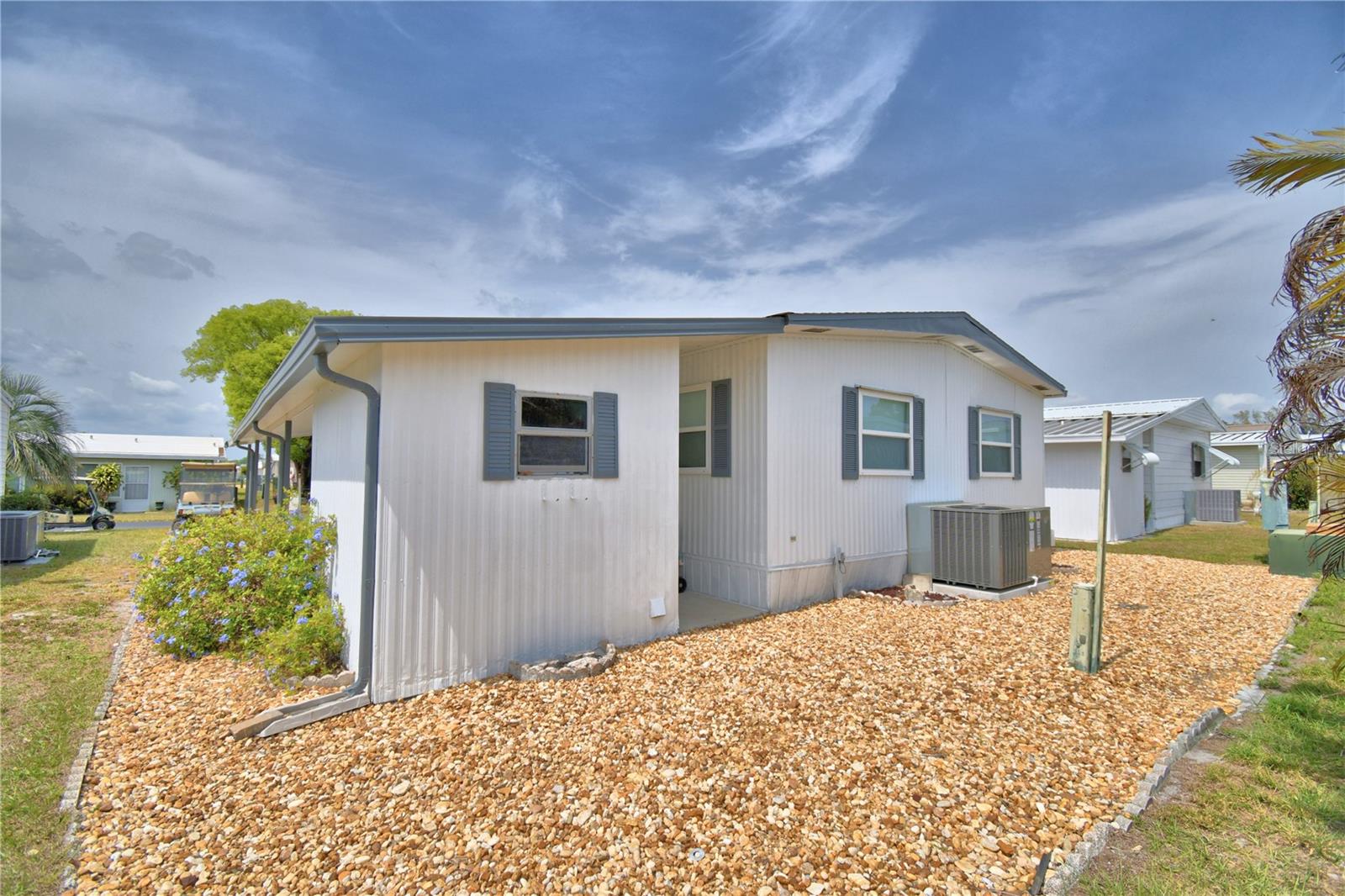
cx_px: 672
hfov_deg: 100.4
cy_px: 448
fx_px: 560
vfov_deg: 77.3
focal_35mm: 15
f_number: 4.5
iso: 100
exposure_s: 1/2000
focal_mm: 10
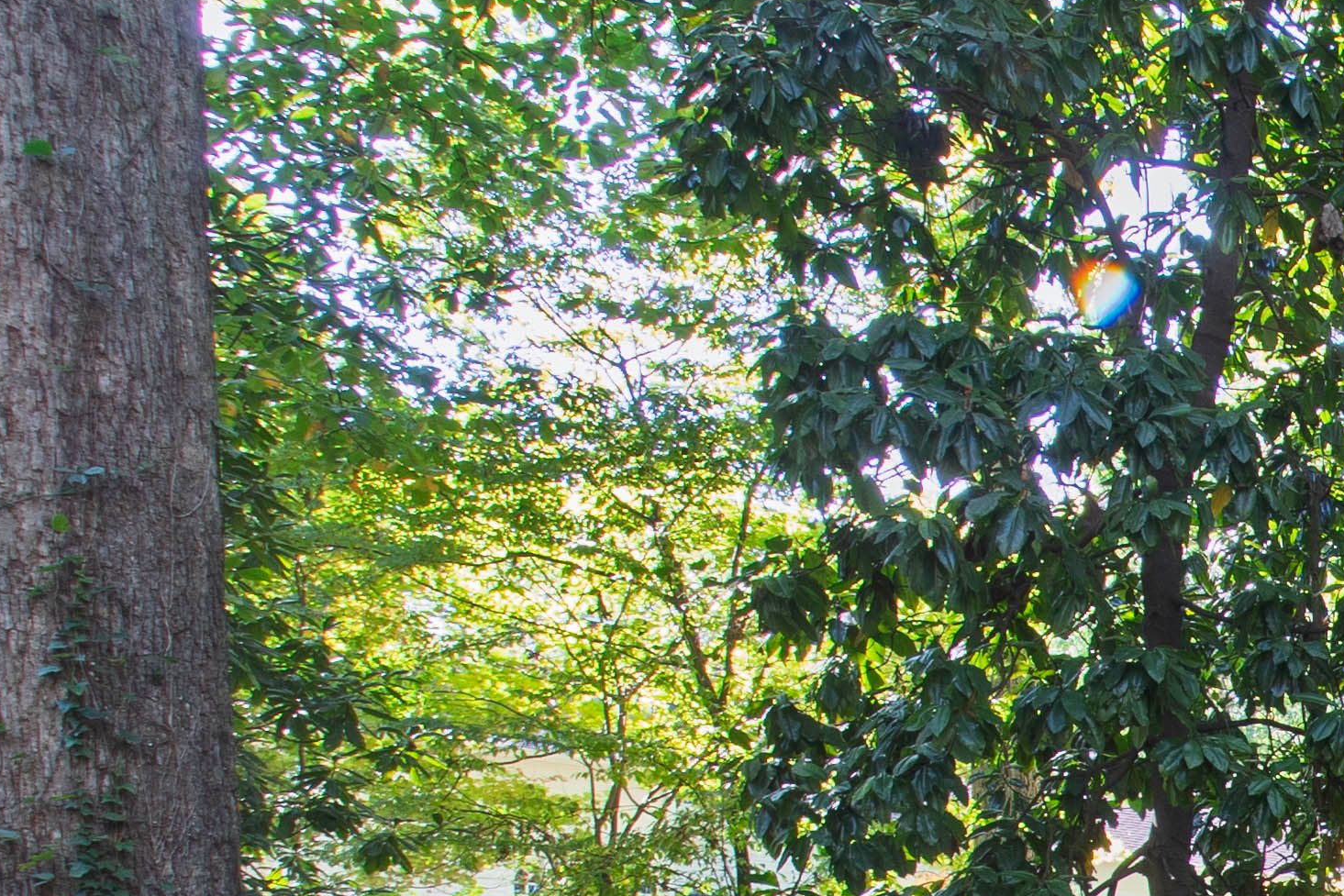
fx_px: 2128
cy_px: 1241
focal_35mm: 57
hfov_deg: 24.9
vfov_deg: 21.0
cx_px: 2118
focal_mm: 10
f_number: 8
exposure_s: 1/8
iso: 100
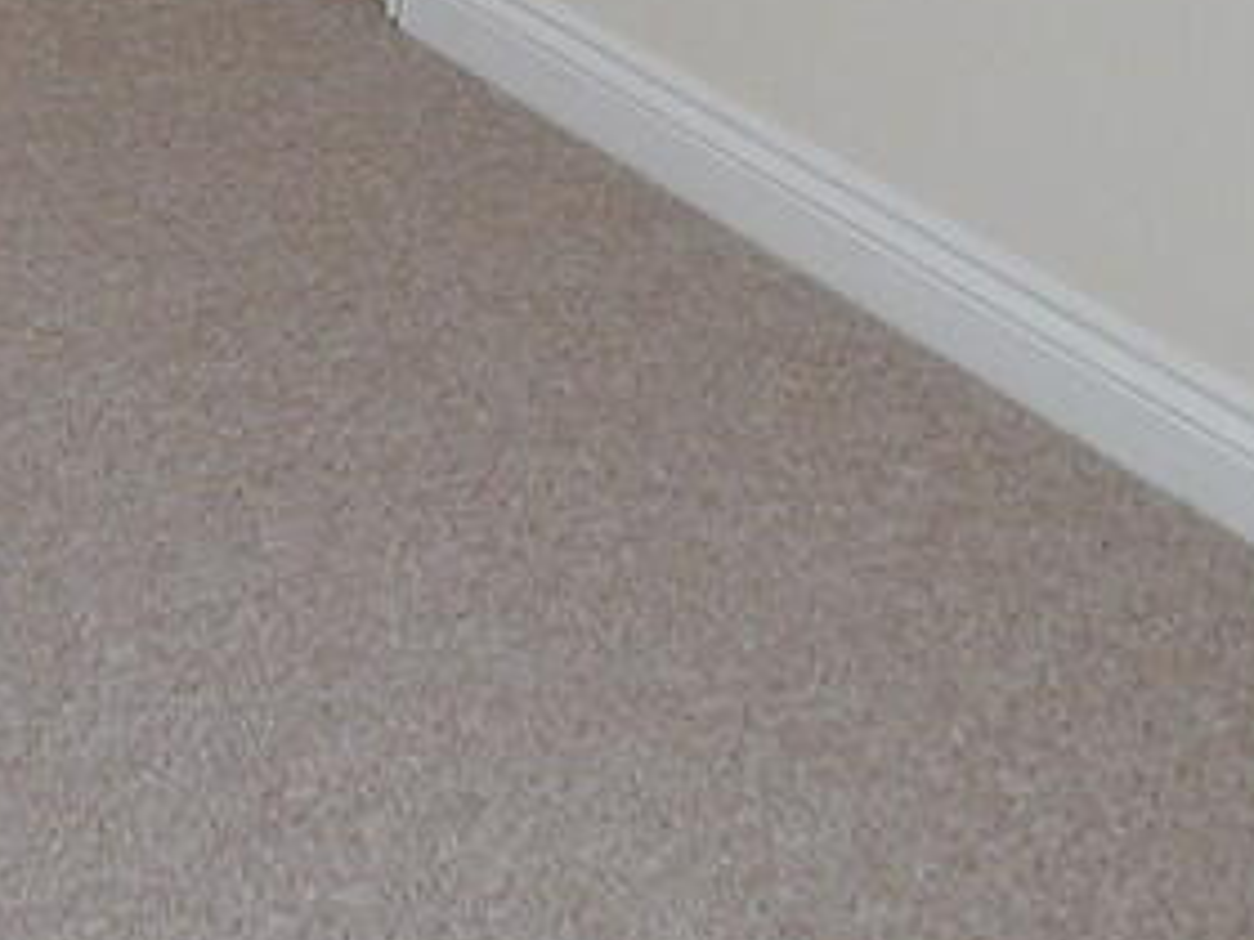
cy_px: -640
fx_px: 3043
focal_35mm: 84
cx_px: -403
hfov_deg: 21.0
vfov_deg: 15.6
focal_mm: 4
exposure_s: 1/30
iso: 200
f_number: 3
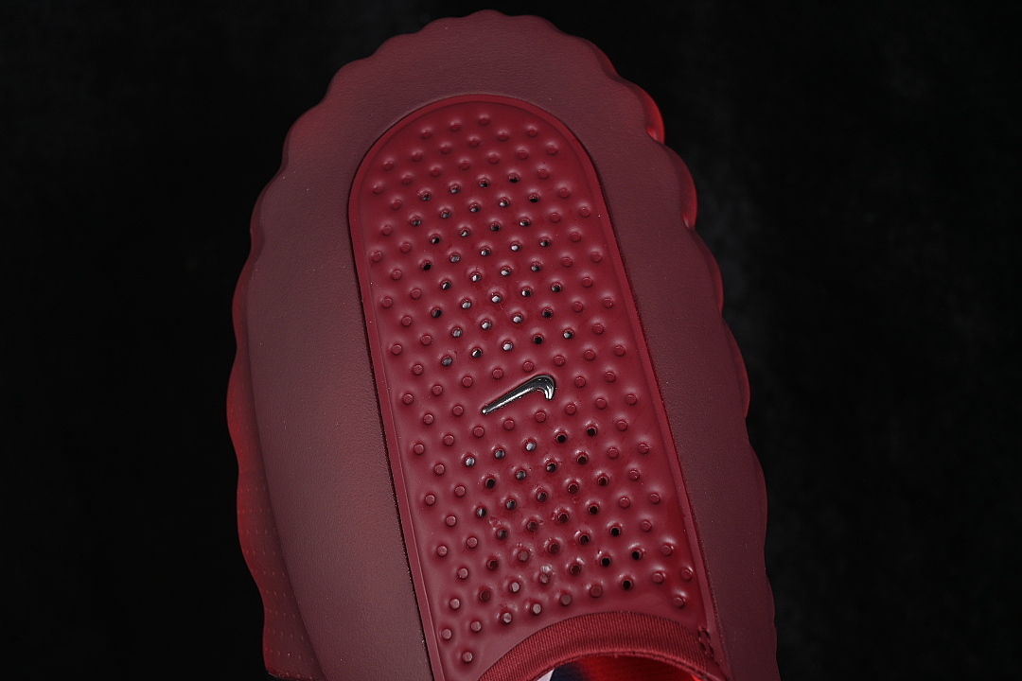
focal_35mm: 75
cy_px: 340
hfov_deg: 27.0
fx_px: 2129
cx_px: 511
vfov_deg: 18.2
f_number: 6.3
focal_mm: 50
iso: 160
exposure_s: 1/60
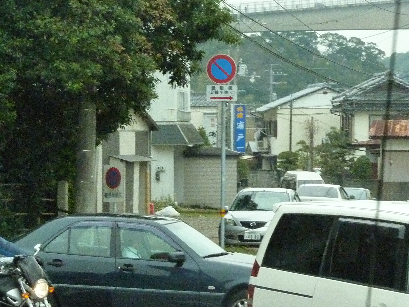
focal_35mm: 173
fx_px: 2044
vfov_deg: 8.6
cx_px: 204
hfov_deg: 11.4
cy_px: 154
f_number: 4.3
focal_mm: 15.8
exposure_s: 1/400
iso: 1250
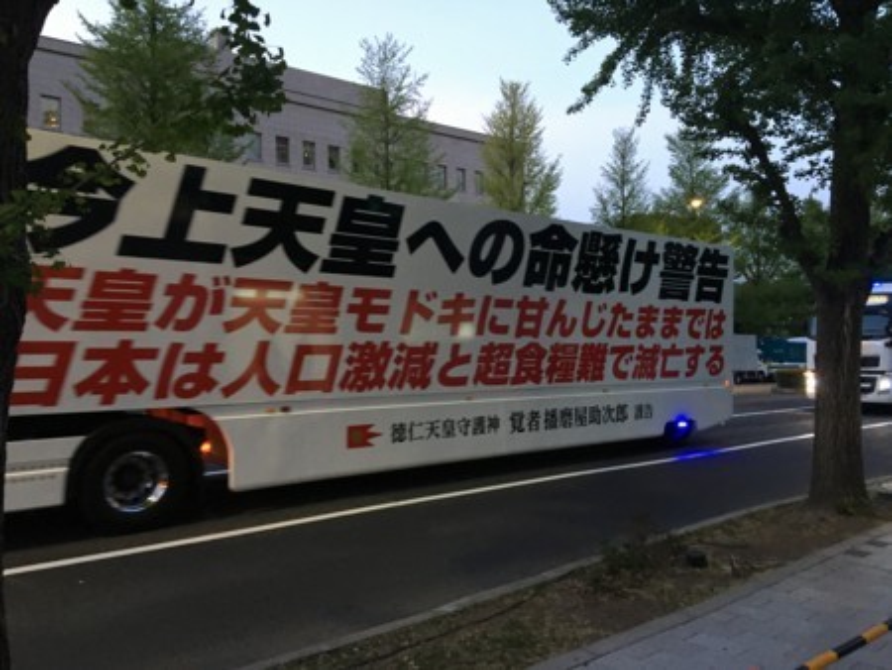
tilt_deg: +3.0
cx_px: 446
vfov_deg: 48.3
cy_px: 335
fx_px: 748
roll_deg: +0.8
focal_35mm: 29
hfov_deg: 61.6
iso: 125
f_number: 2.2
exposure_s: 1/30
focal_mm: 4.15
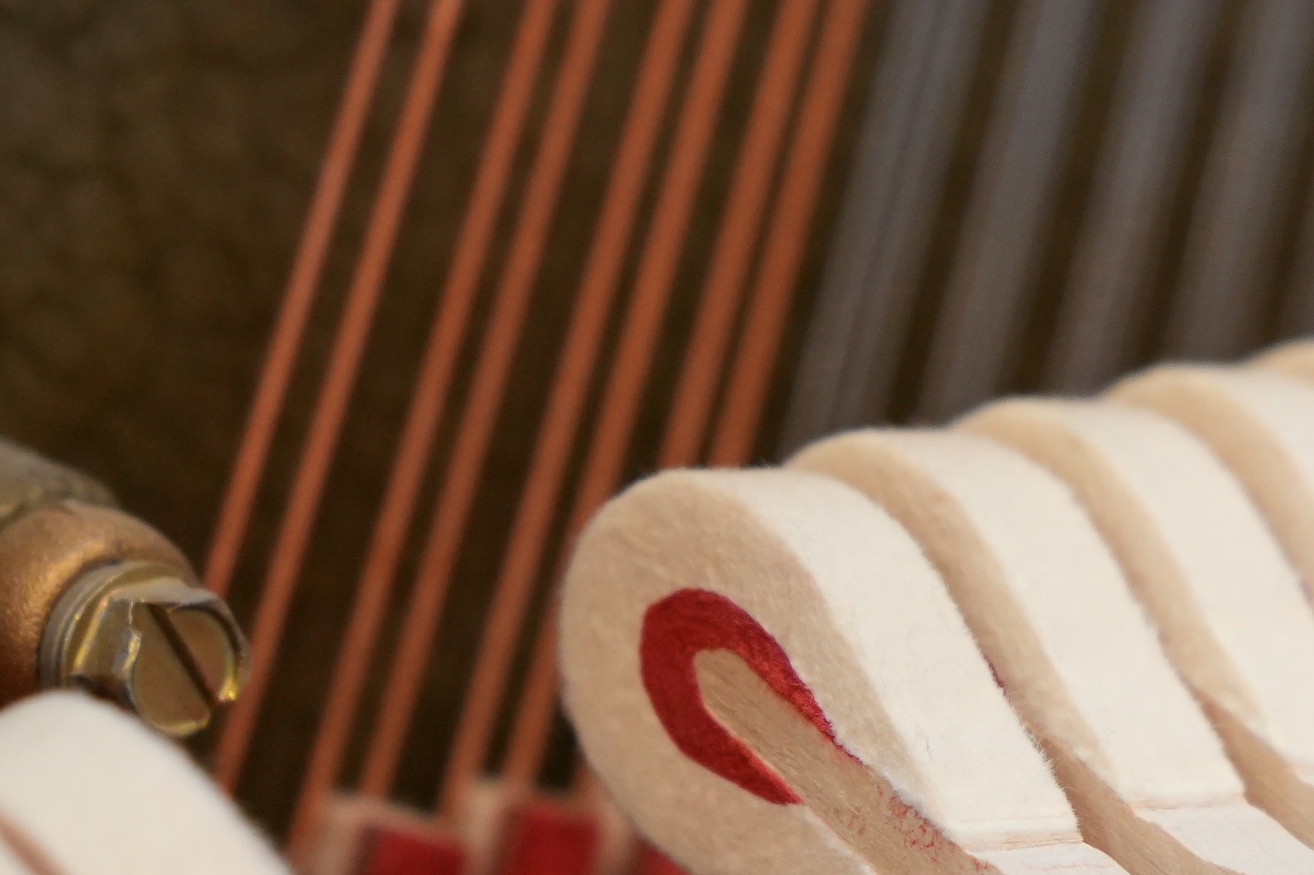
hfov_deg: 11.6
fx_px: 6385
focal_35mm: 175
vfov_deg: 7.8
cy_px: 470
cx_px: 1358
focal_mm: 44
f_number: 2.8
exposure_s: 1/80
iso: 1250
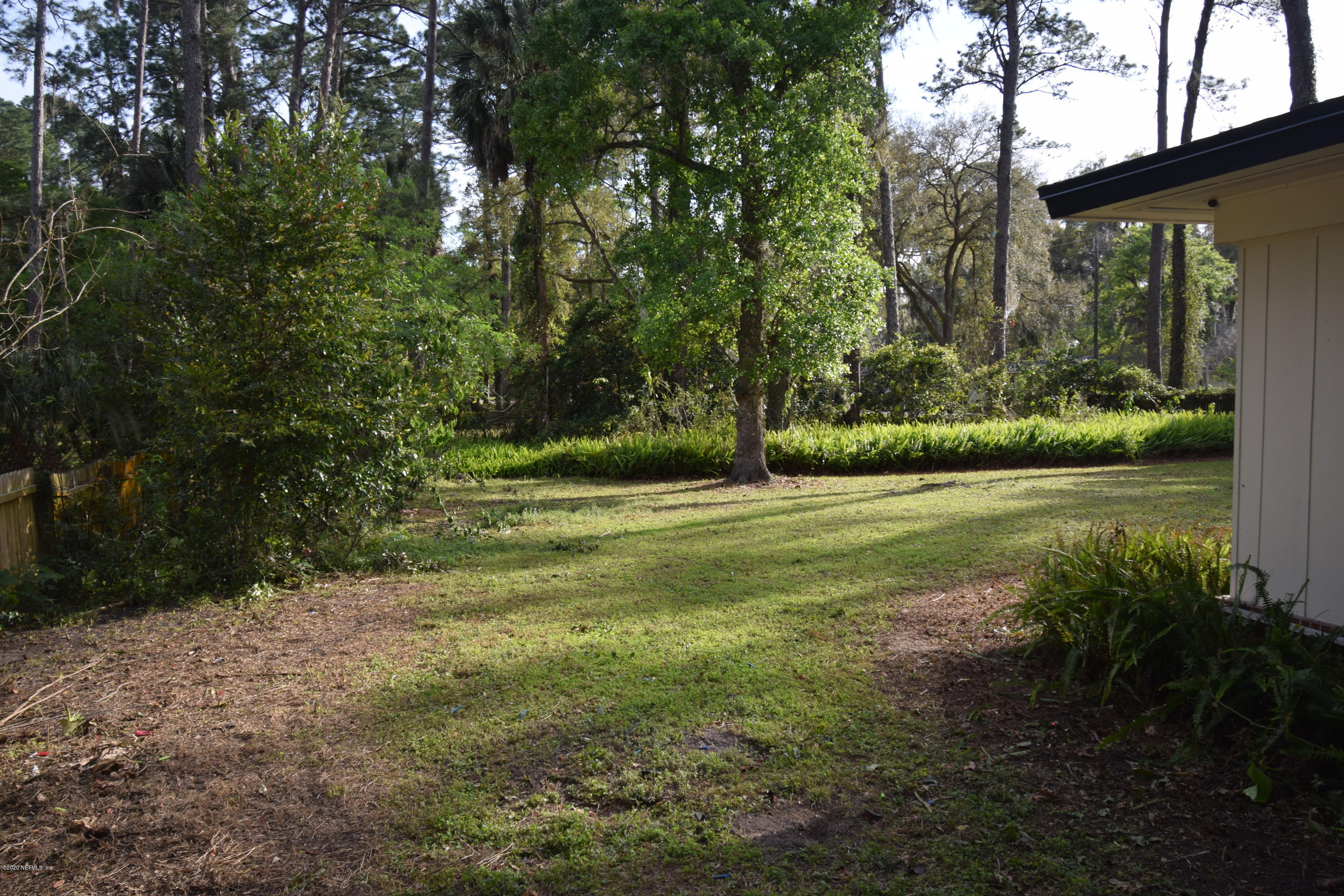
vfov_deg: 43.6
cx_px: 672
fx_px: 1120
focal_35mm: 30
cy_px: 448
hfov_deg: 61.9
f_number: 6.3
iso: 100
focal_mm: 20
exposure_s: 1/160
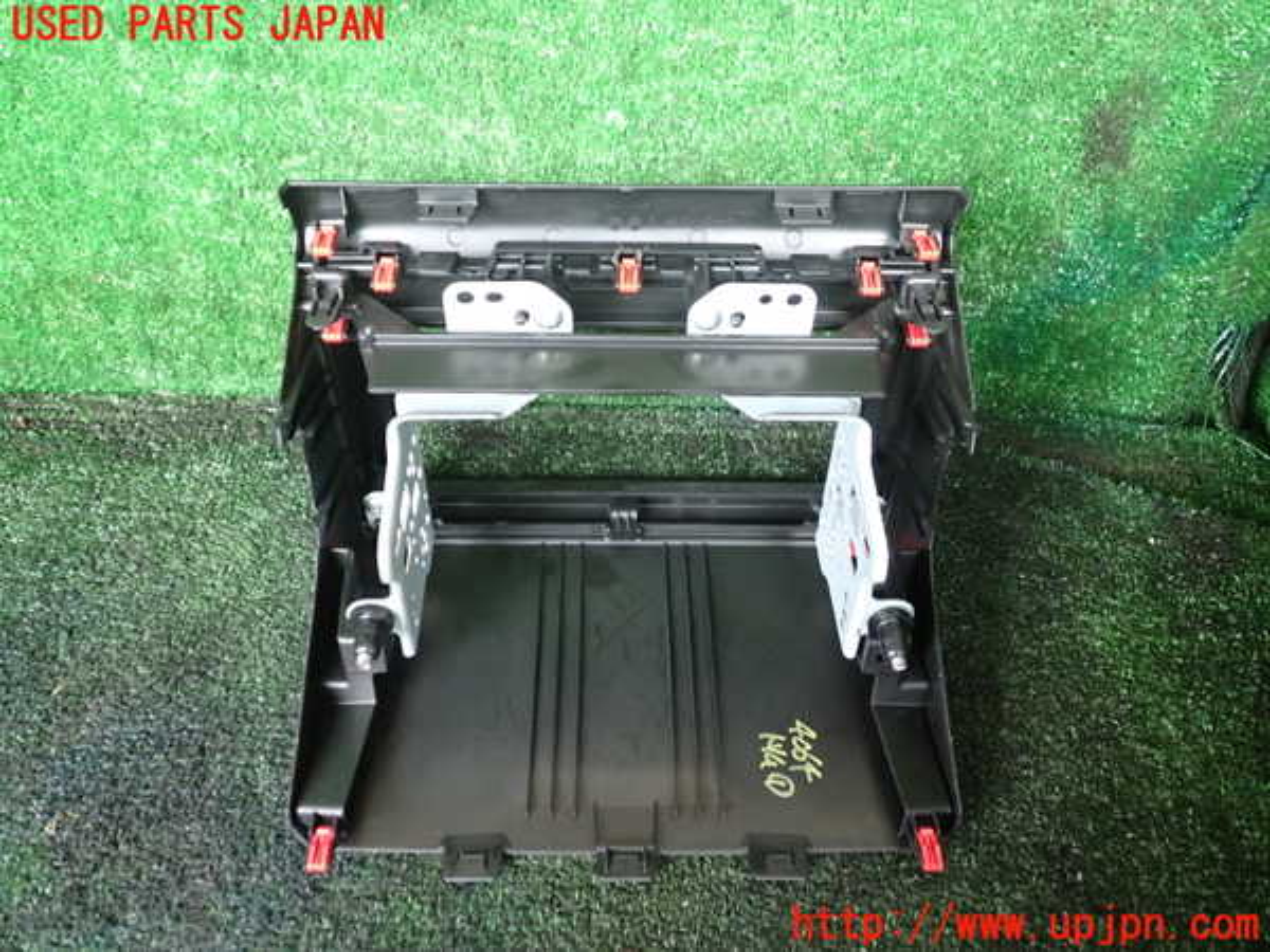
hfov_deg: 60.0
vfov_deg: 46.8
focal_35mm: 30
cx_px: 635
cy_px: 476
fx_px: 1101
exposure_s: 1/30
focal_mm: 5.4
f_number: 2.3
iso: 800
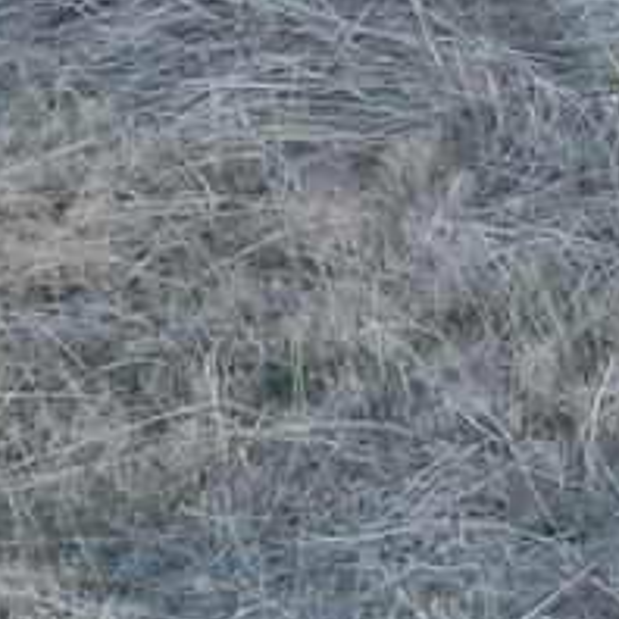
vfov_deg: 7.6
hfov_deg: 6.6
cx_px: 2310
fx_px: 4431
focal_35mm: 219
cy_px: -660
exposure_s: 1/160
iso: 200
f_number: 1.7
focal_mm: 6.72
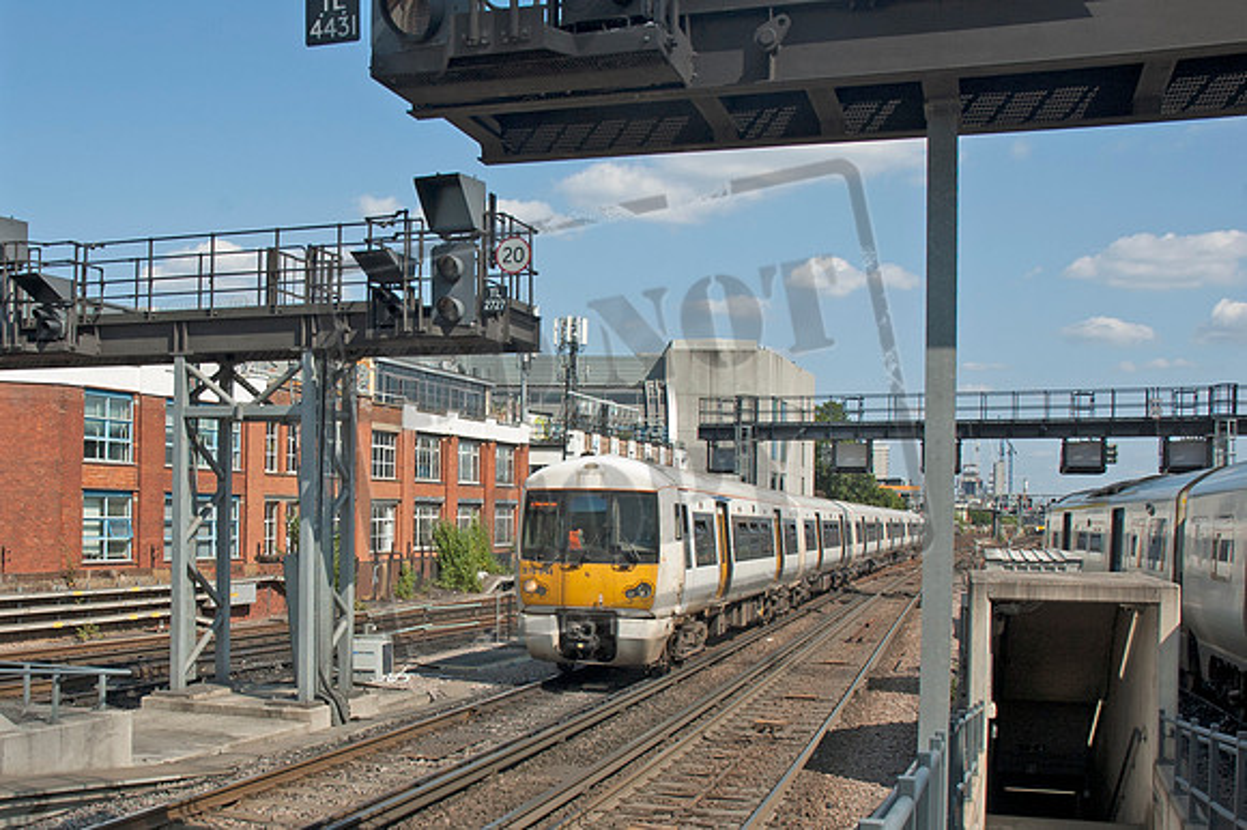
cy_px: 415
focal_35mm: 33
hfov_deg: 57.3
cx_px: 624
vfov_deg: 39.9
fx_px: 1142
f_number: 9
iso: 200
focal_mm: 22
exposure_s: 1/250
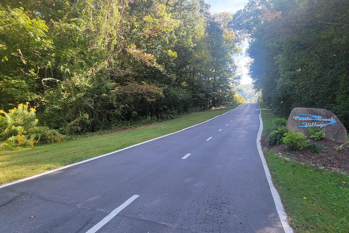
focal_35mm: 18
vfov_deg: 67.4
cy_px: 120
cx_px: 182
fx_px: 175
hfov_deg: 89.9
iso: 50
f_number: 2.2
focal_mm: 2.2
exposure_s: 1/120
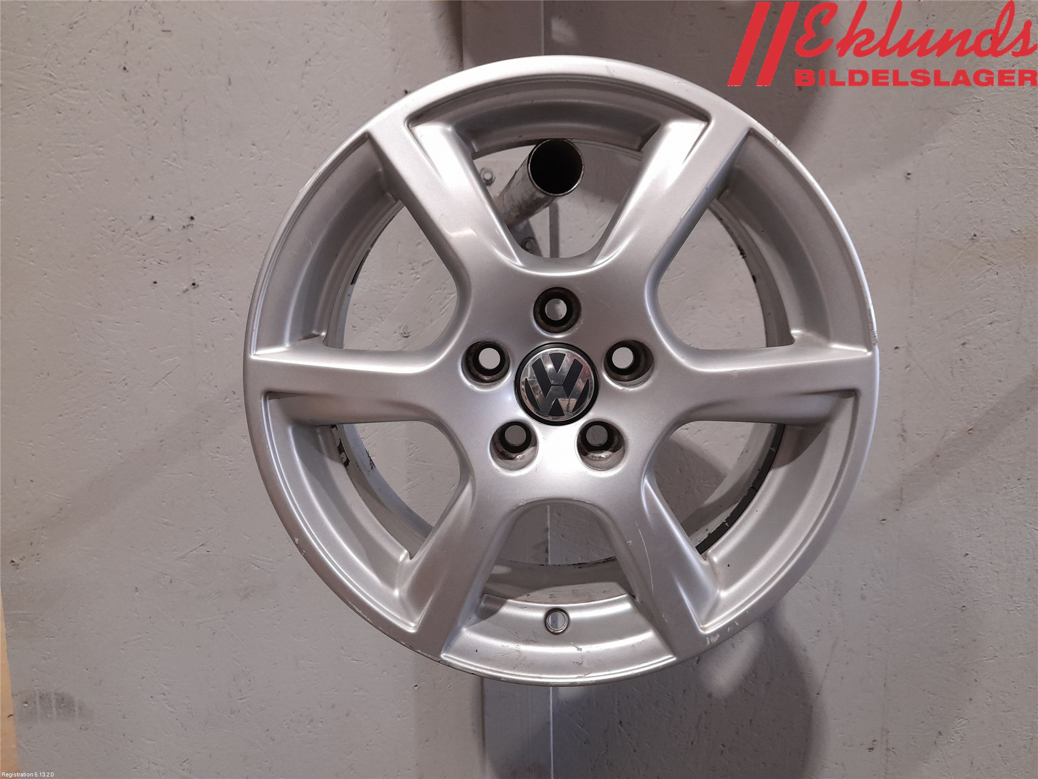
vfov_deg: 54.9
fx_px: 750
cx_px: 519
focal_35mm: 25
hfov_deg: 69.4
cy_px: 390
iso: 200
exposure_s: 1/50
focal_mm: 4.6
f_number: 2
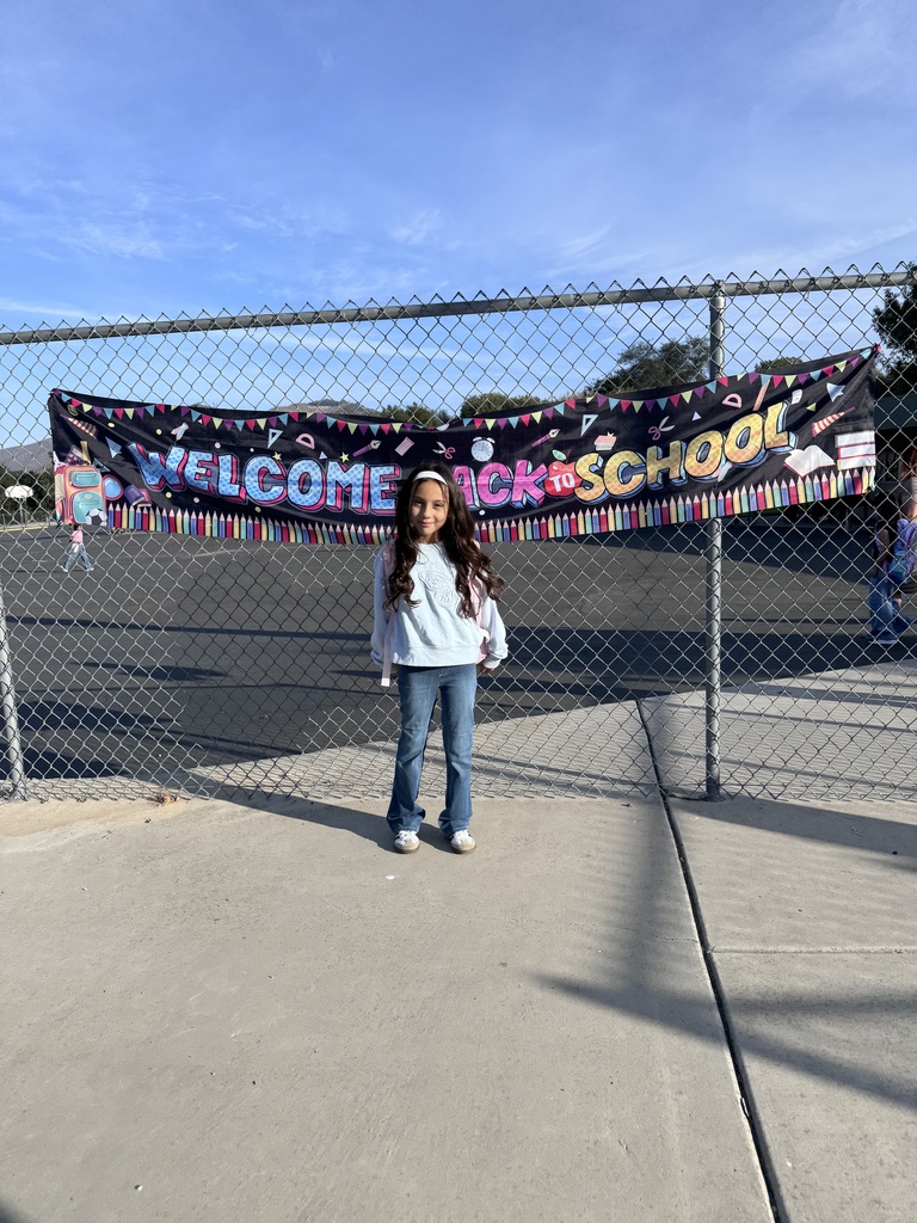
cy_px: 612
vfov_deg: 71.6
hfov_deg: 56.8
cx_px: 458
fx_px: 848
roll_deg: +3.0
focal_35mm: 24
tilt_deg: -8.8
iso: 80
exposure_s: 1/3802
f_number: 1.78
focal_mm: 6.76
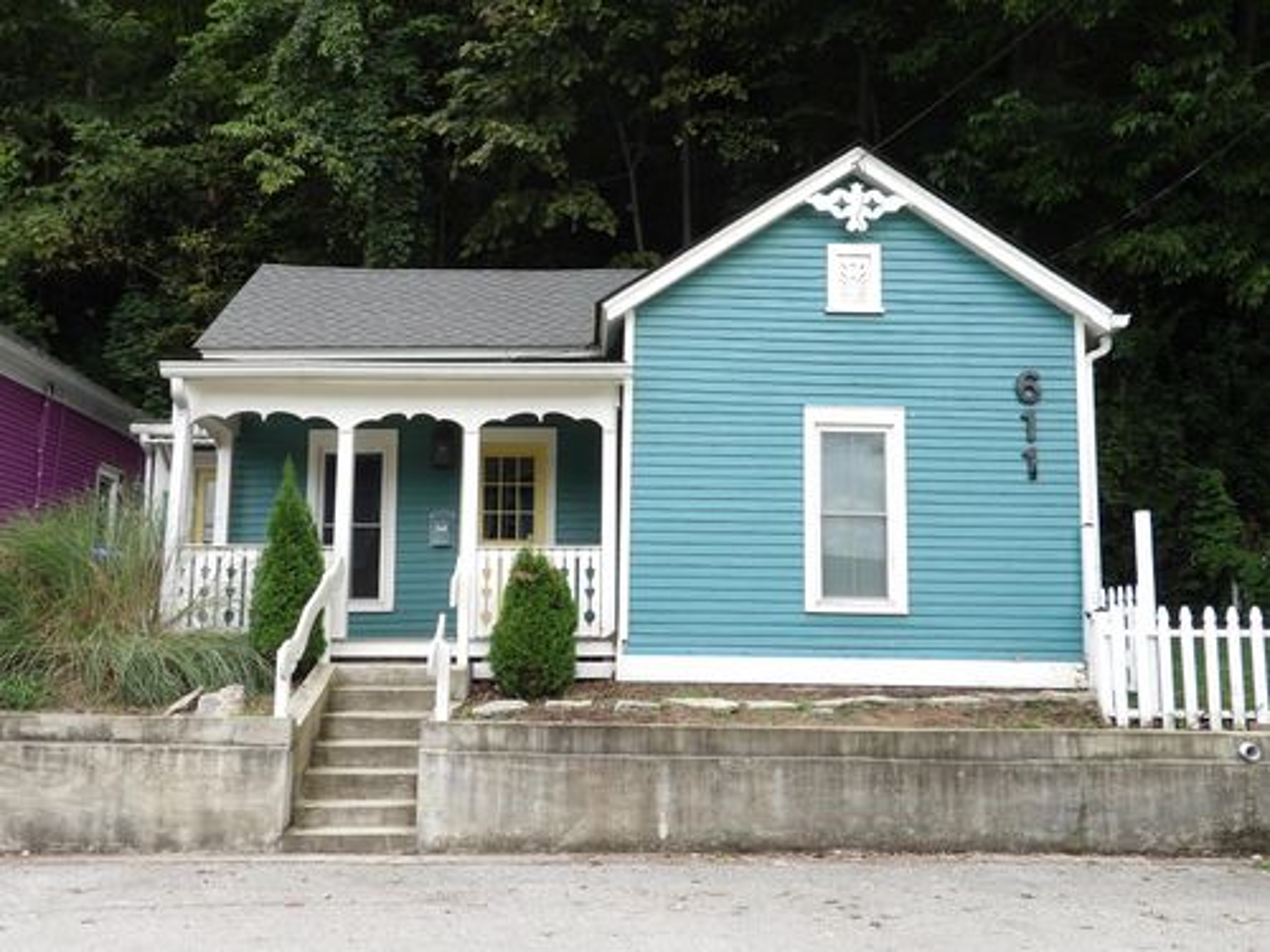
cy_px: 476
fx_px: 1211
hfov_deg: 55.4
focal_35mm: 33
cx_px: 635
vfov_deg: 42.9
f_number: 3.6
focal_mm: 5.9
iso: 100
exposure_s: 1/168
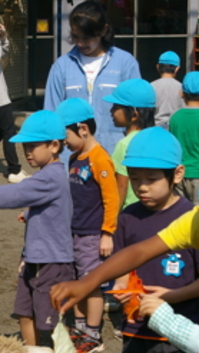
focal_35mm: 102
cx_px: -56
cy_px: 187
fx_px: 957
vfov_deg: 20.9
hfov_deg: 11.6
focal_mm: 40
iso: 200
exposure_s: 1/350
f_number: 9.5
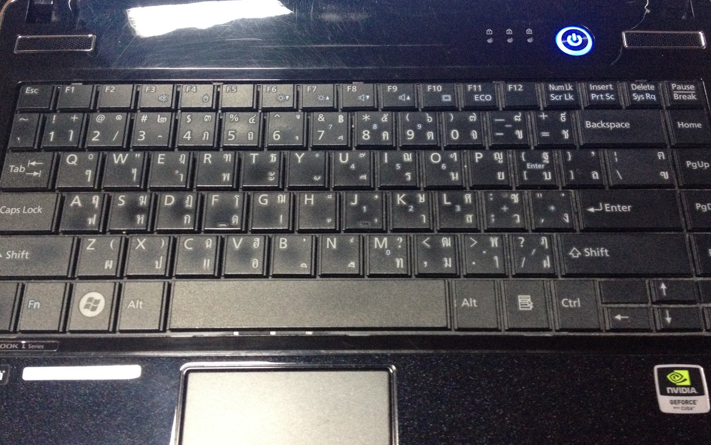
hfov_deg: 51.5
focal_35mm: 38
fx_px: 736
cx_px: 362
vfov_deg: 33.6
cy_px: 210
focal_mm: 4.28
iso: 400
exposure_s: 1/15
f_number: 2.4
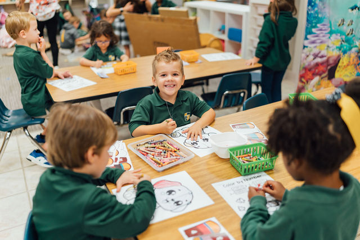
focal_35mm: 35
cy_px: 120
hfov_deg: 54.4
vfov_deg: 37.9
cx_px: 180
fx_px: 350
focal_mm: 35
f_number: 1.4
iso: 320
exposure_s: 1/160
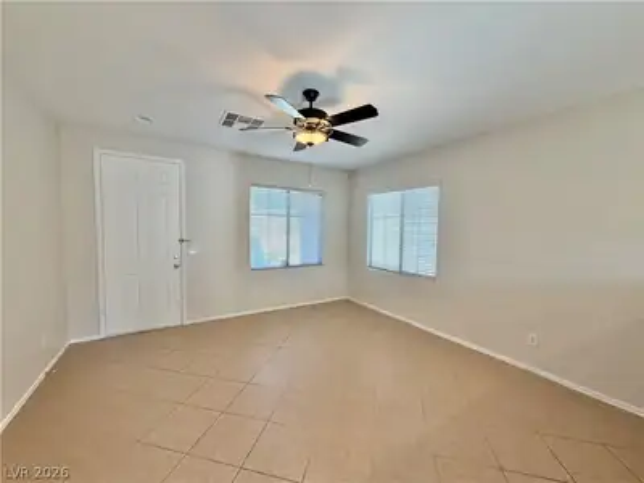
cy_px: 242
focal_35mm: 14
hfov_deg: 102.1
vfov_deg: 85.7
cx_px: 322
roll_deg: -0.8
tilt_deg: -3.2
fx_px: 260
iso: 160
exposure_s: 1/120
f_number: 2.2
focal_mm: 2.22
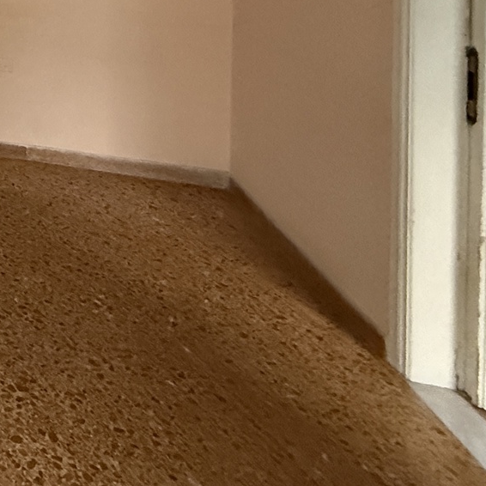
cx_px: -319
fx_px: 667
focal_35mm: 42
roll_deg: +1.3
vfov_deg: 32.5
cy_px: -108
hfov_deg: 24.8
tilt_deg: +0.0
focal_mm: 2.22
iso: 640
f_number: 2.2
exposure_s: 1/60
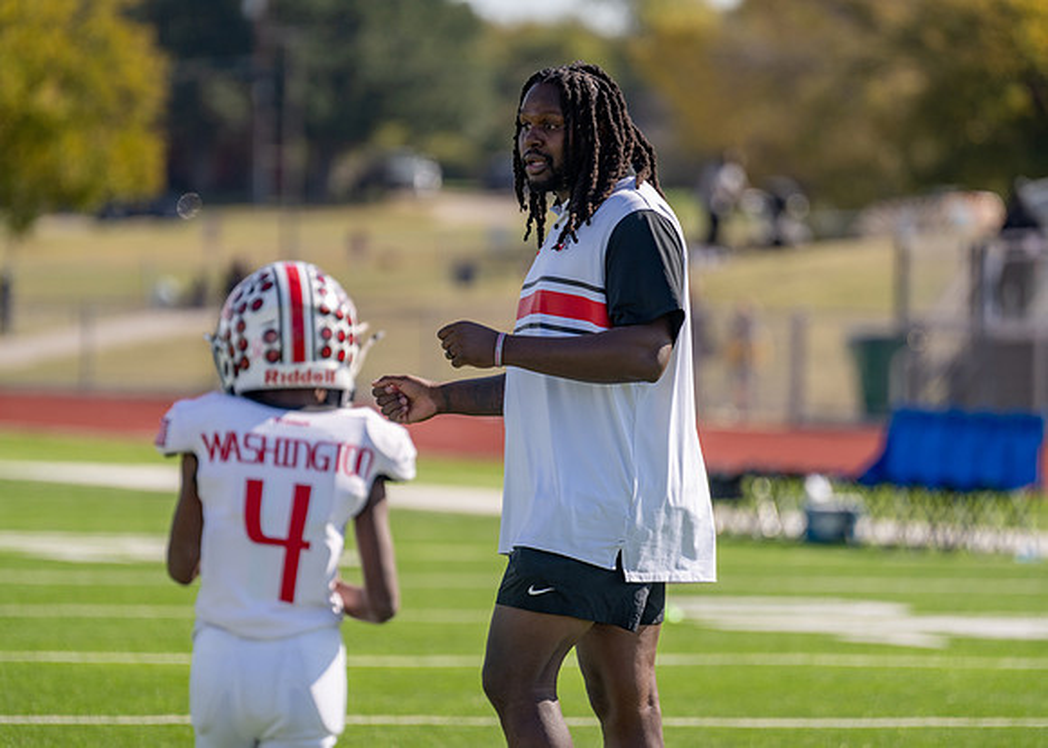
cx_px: 524
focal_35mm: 285
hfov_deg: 7.1
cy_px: 374
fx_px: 8481
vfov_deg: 5.1
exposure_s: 1/2000
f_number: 4
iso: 160
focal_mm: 272
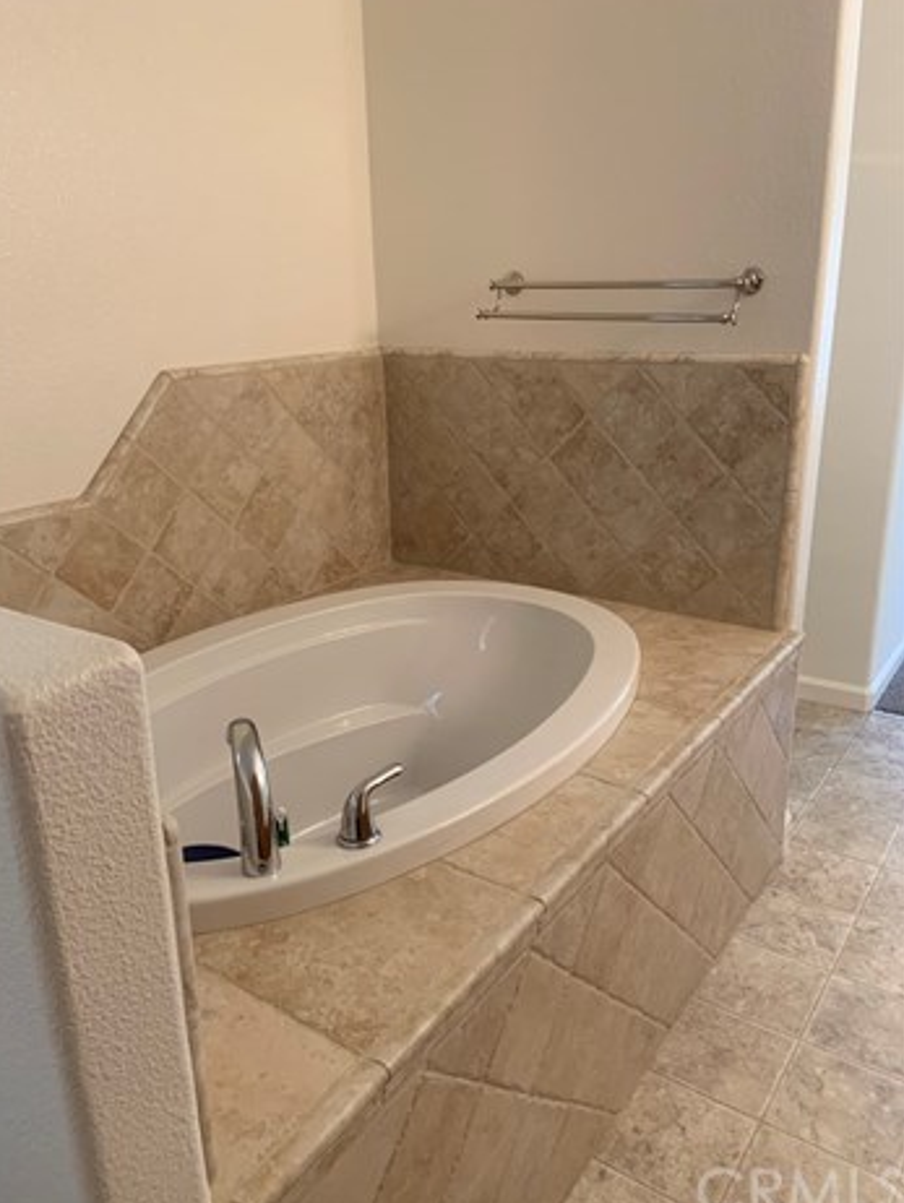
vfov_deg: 65.3
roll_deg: +3.4
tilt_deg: -18.2
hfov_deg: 51.4
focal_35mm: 27
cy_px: 591
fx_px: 939
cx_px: 438
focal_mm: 4.25
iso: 125
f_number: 1.8
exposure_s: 1/60
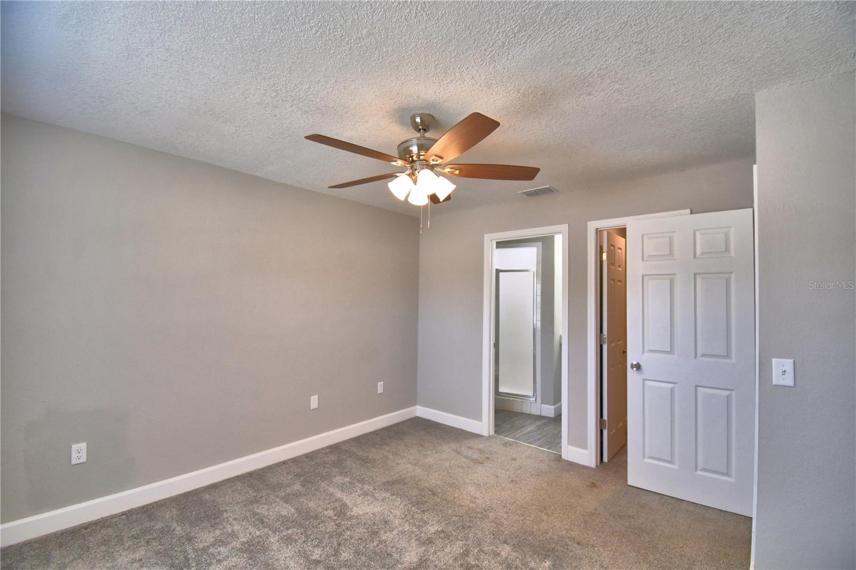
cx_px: 428
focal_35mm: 15
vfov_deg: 77.3
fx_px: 357
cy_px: 285
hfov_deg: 100.4
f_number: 4.5
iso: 400
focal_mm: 10
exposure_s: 1/100
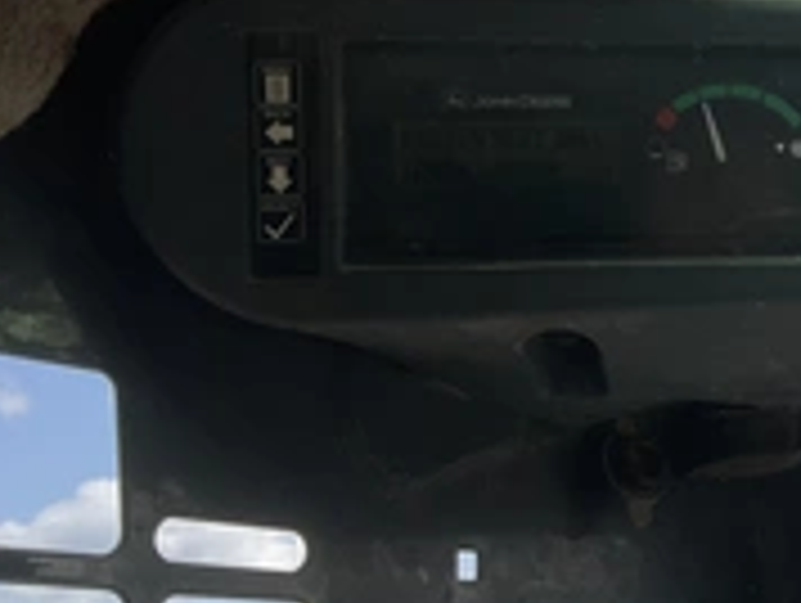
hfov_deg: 27.4
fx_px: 1506
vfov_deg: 22.3
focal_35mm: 65
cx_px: 873
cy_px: 122
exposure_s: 1/1342
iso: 25
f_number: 1.8
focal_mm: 3
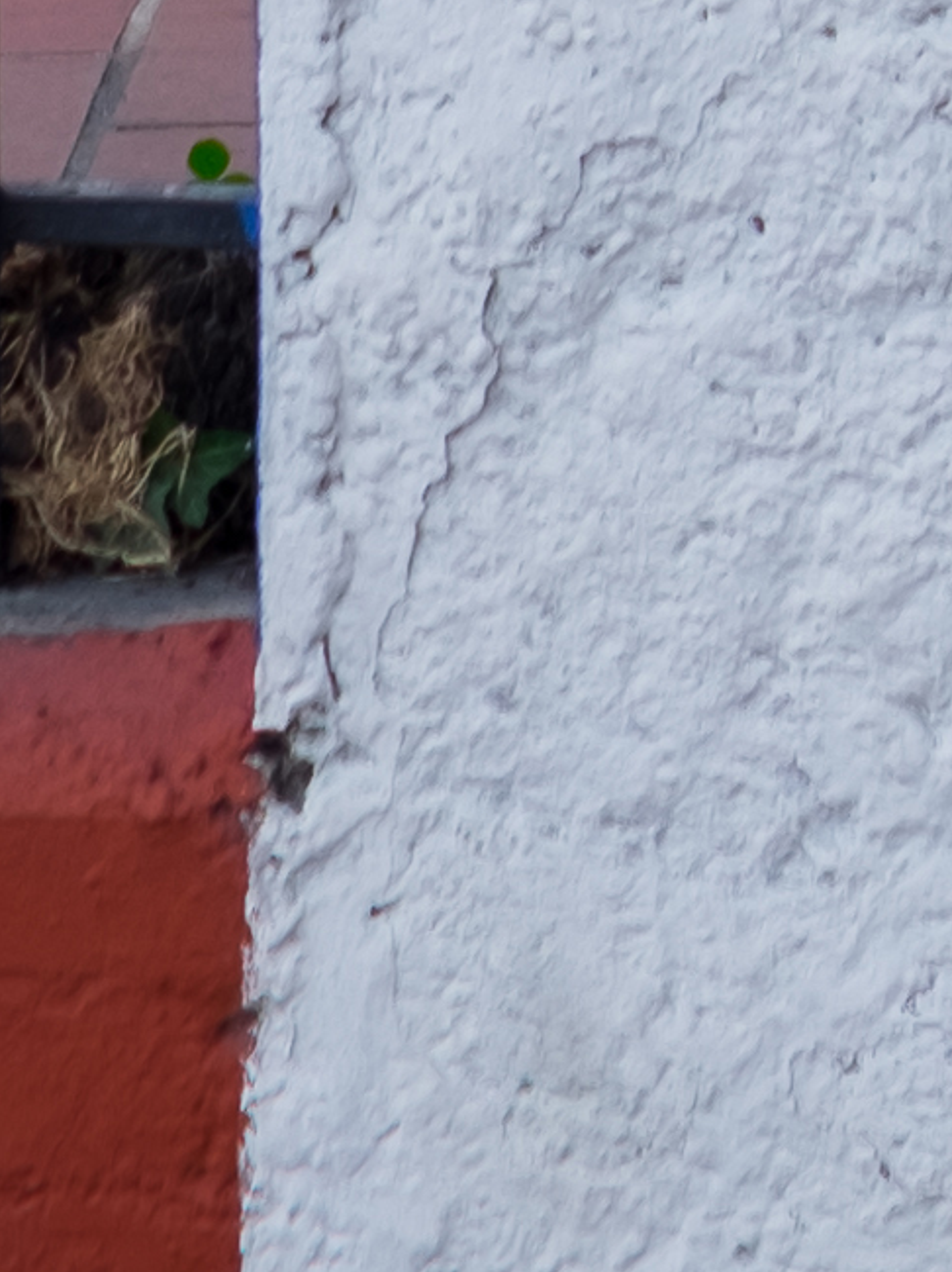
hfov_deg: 5.8
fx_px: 9323
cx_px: 981
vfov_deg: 7.3
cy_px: -1889
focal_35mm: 254
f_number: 2.8
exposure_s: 1/500
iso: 200
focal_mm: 23
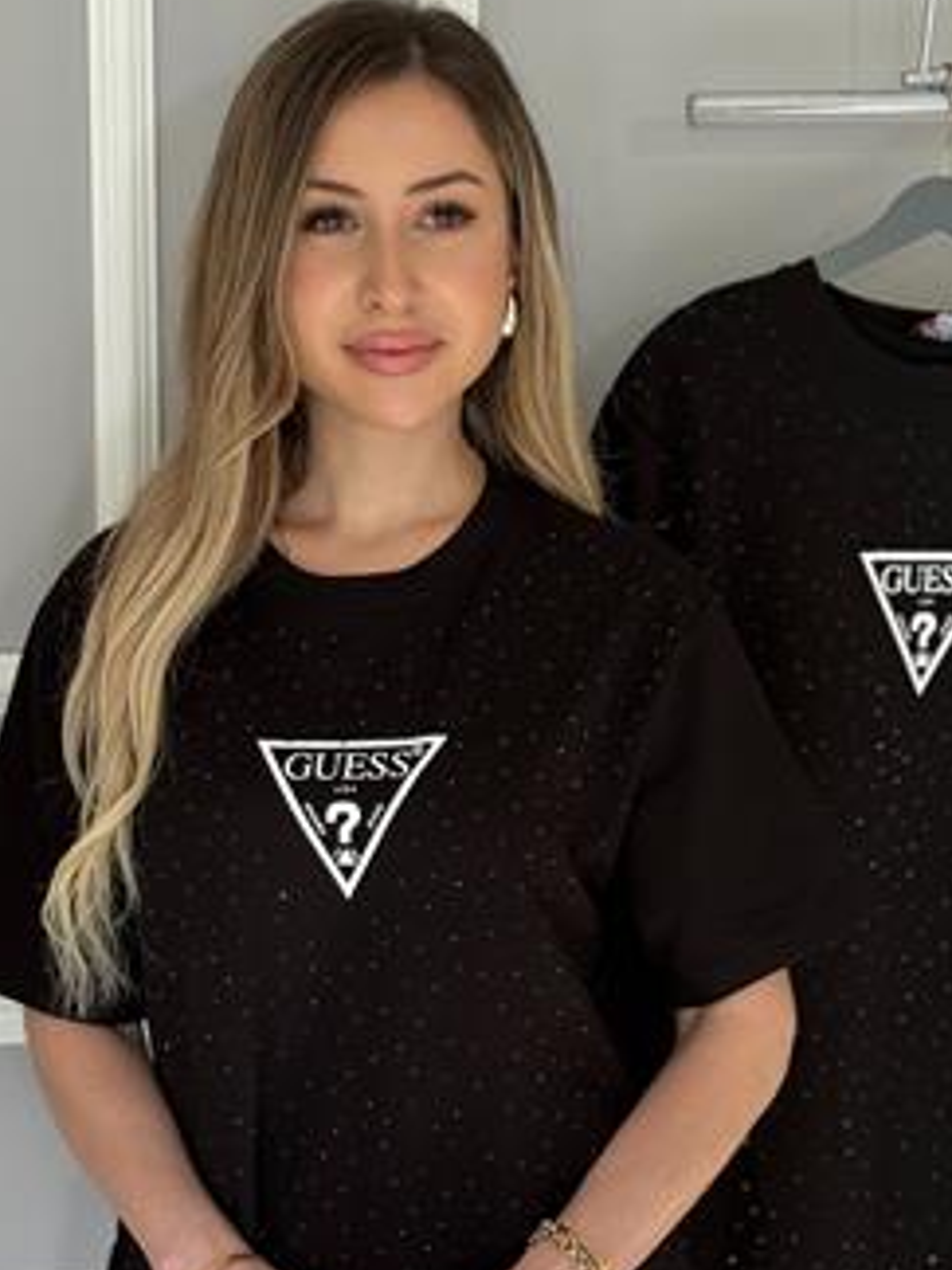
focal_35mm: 77
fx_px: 2824
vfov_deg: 25.1
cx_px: 474
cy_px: 894
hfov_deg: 19.1
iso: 125
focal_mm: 6.76
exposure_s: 1/60
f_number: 1.78
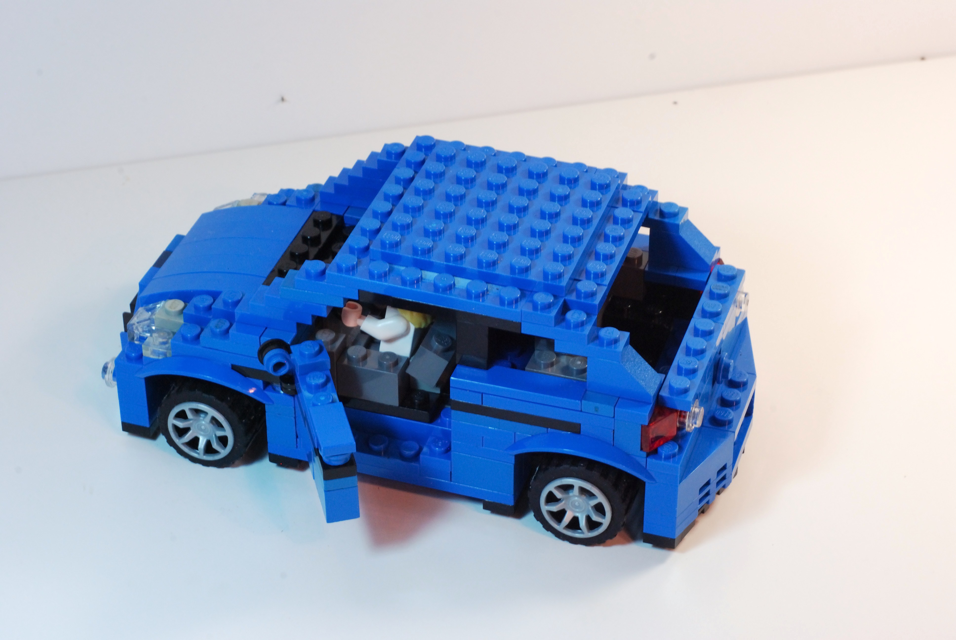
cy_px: 320
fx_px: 1994
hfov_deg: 27.0
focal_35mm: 75
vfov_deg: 18.2
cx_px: 478
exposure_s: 1/25
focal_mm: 50
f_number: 14
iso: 800
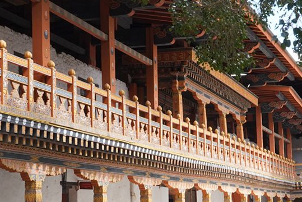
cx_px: 215
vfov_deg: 15.3
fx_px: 747
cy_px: 169
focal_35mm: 89
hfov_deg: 22.7
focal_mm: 24
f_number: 18
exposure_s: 1/100
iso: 800
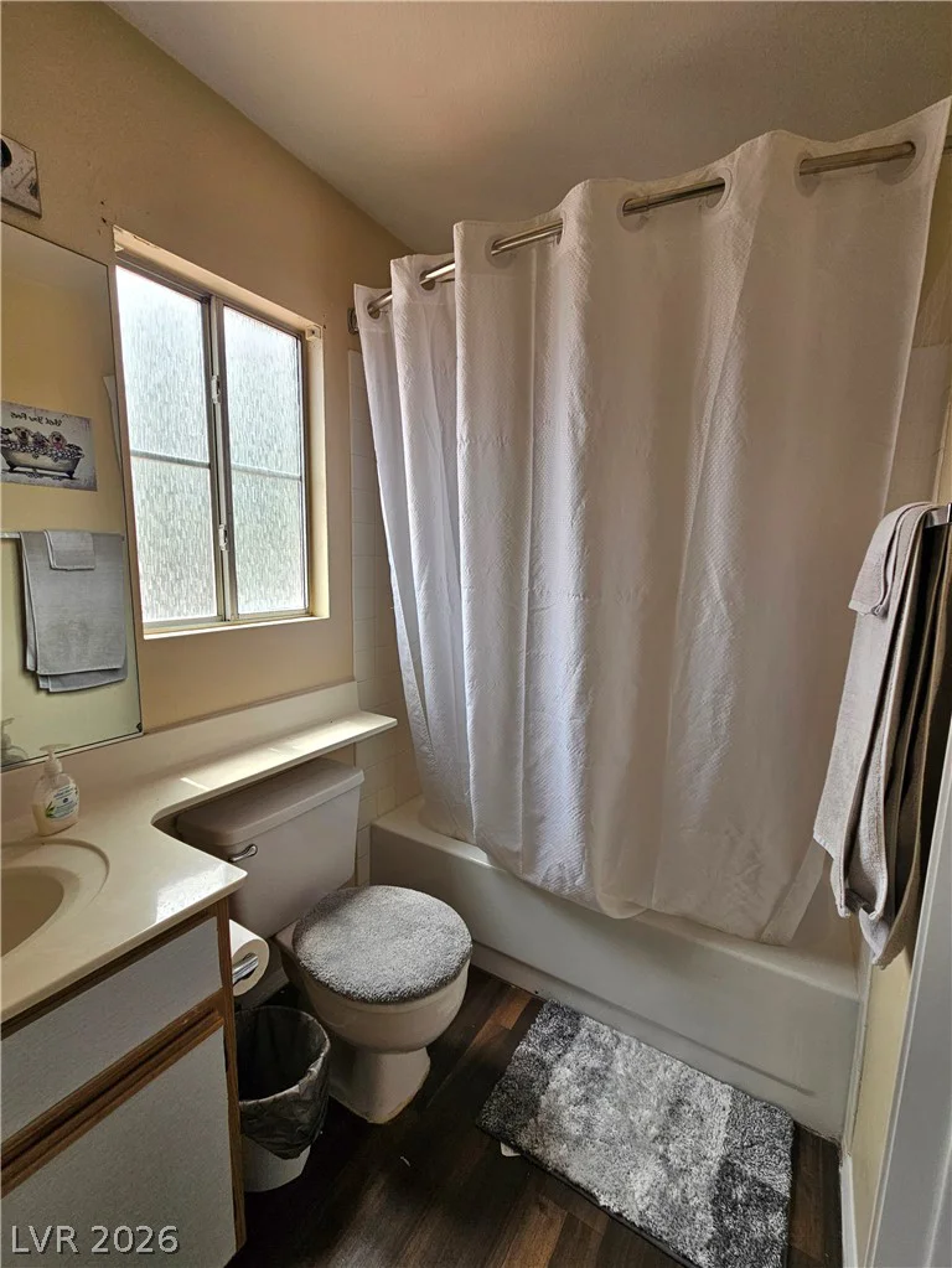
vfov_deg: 106.2
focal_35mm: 13
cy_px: 634
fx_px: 476
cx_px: 476
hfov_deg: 90.0
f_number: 2.2
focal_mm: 2.2
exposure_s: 1/294
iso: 64
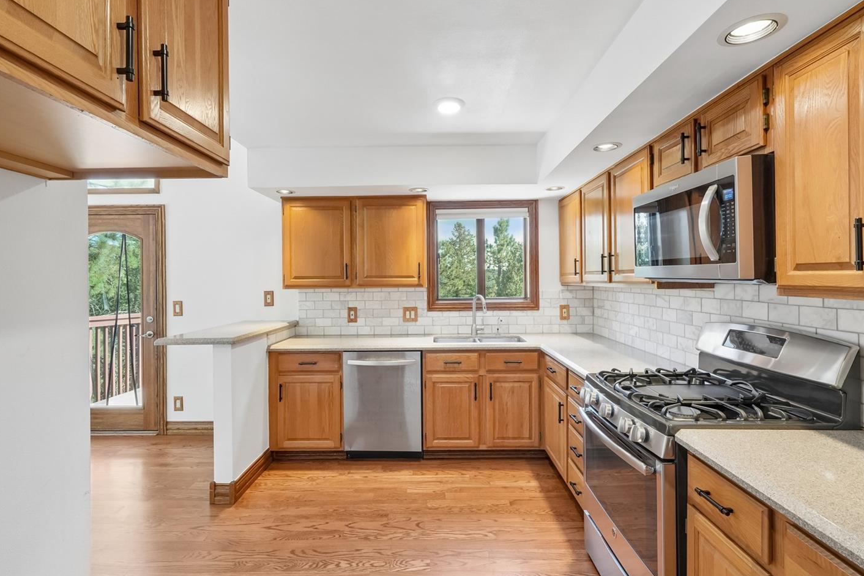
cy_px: 278
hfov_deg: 93.3
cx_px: 427
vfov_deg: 70.4
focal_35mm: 17
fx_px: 408
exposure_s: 1/15
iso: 800
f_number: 8
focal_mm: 10
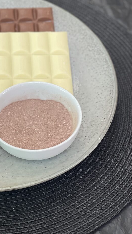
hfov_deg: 12.3
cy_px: 86
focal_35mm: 97
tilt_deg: -48.3
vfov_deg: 21.9
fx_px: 603
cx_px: -16
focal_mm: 6
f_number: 2
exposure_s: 1/122
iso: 64
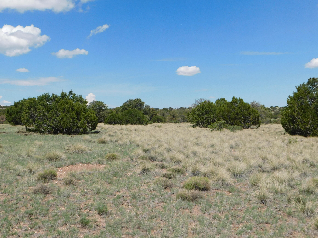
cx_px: 161
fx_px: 358
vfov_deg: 36.8
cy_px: 122
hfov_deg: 47.9
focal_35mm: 39
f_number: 7
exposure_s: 1/500
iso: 125
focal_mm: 6.3
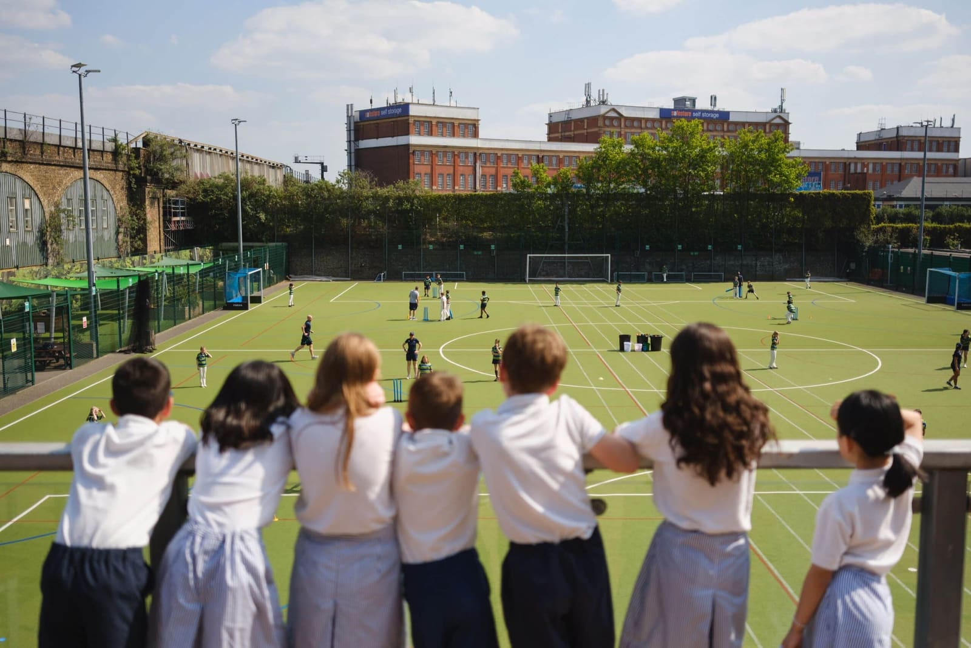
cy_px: 324
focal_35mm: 35
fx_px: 944
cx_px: 486
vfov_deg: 37.9
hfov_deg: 54.4
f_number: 1.4
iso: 125
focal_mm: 23
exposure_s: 1/7000
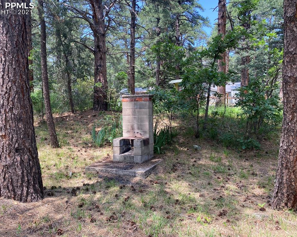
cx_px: 134
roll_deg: +2.1
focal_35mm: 28
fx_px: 246
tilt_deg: -1.9
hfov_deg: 62.1
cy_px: 119
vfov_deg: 51.5
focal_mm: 4.25
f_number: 1.8
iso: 32
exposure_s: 1/338
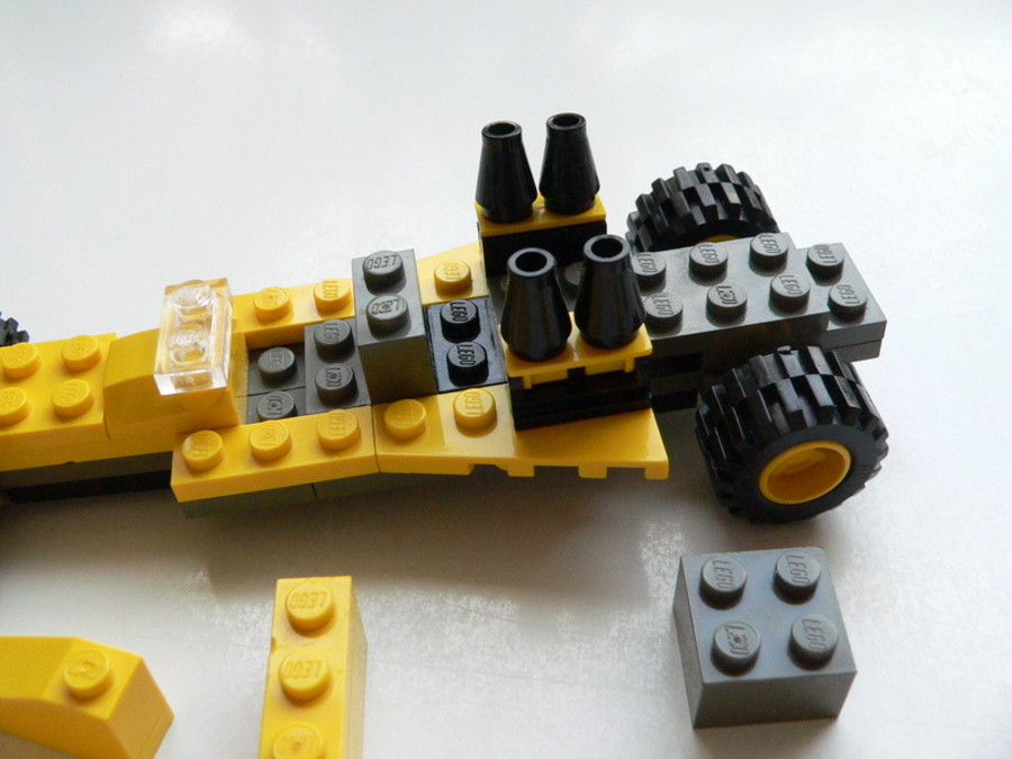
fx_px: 1052
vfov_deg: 39.7
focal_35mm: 36
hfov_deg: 51.4
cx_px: 506
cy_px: 380
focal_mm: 6
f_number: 4
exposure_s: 1/125
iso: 400
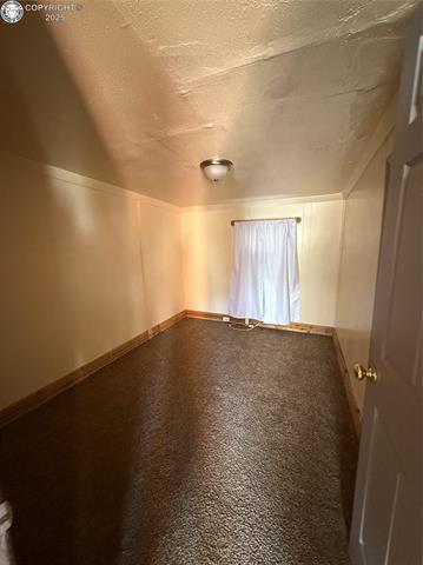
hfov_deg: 85.6
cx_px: 212
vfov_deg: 102.1
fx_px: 229
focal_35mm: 14
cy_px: 282
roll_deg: +1.9
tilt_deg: -9.6
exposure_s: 1/60
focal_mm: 2.22
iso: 1000
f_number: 2.2
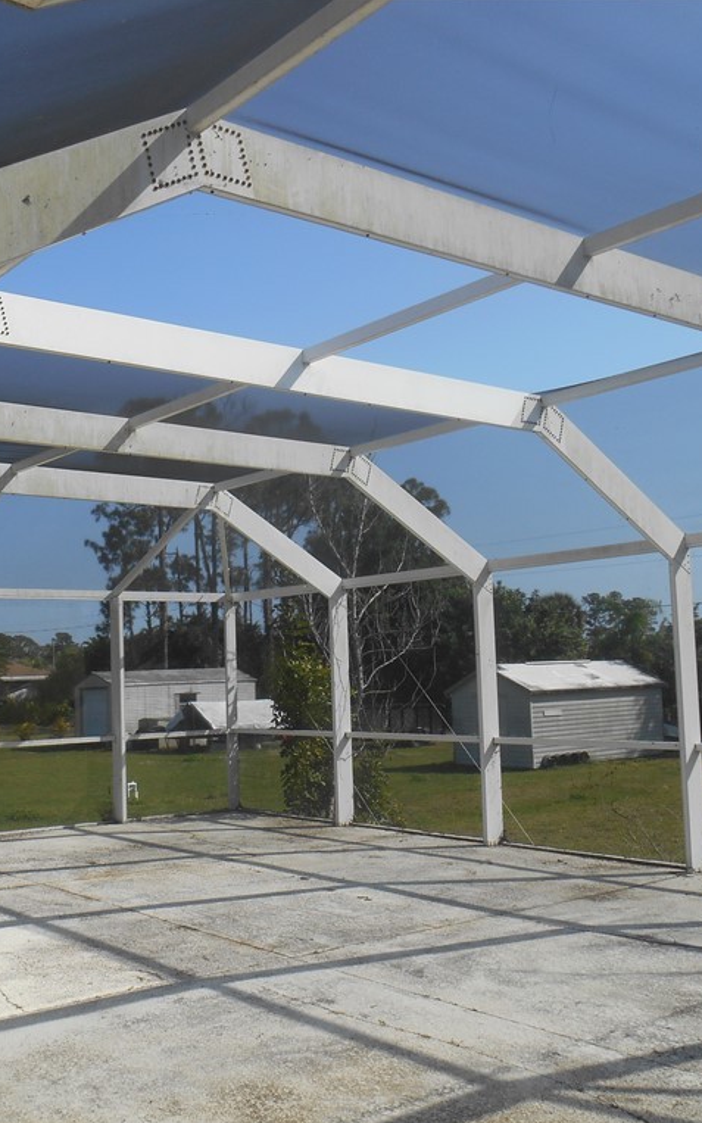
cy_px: 562
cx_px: 275
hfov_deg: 34.3
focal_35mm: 37
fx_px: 1132
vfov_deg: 52.7
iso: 80
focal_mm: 4.7
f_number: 3.4
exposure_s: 1/1000
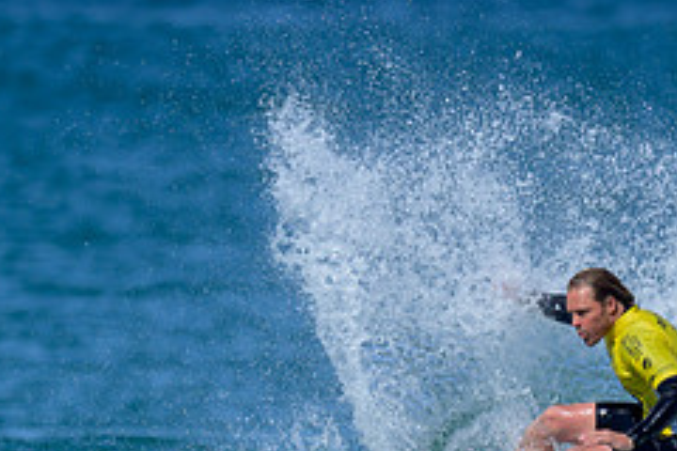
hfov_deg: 0.8
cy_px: 474
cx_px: 303
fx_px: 49962
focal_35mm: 2657
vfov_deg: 0.5
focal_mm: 800
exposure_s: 1/2000
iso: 280
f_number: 6.3
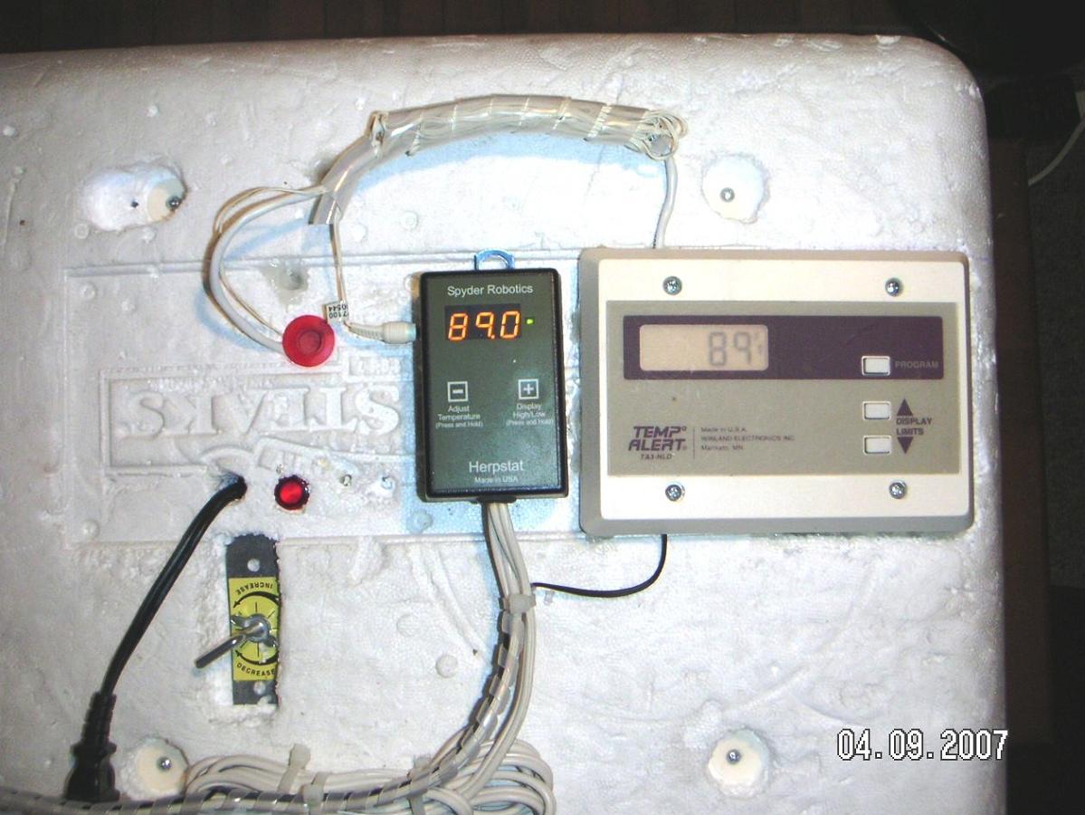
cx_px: 542
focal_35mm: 37
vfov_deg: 38.7
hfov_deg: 50.1
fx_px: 1160
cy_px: 408
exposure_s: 1/45
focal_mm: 5.7
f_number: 2.8
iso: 160
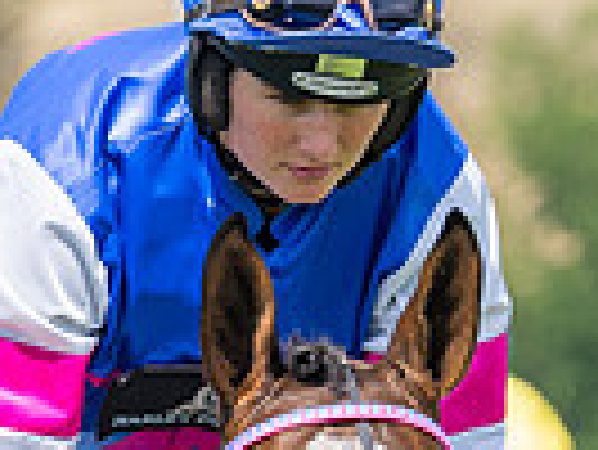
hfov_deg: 1.3
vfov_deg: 1.0
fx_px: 26680
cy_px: 423
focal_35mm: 1543
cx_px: 11
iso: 200
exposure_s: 1/1250
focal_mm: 160
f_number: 5
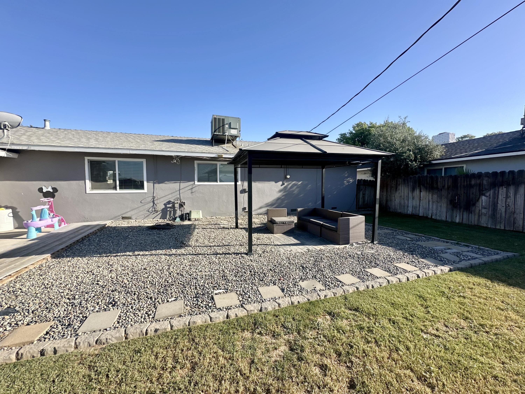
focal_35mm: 14
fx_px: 212
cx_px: 262
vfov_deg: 85.7
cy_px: 197
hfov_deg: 102.1
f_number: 2.2
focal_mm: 2.22
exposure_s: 1/1006
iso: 40
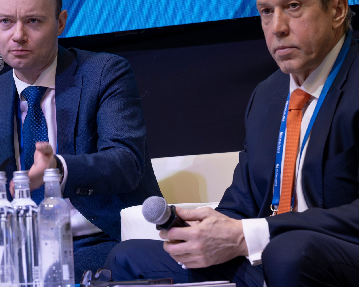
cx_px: 43
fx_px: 2699
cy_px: 140
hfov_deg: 7.6
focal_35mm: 254
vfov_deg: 6.1
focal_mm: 75
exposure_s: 1/160
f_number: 3.6
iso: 1000
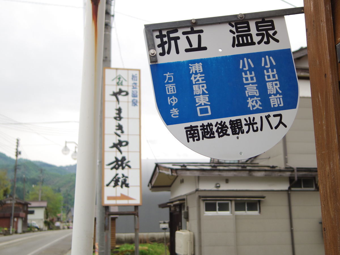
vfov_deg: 30.9
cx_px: 170
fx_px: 462
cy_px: 128
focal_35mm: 47
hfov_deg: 40.4
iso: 125
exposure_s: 1/1250
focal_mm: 8.5
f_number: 1.9
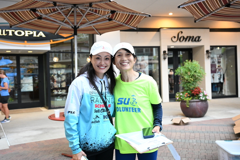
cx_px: 120
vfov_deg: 38.4
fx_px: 230
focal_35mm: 34
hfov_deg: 55.1
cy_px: 80
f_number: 4
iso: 3200
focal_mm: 34.5
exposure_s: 1/160
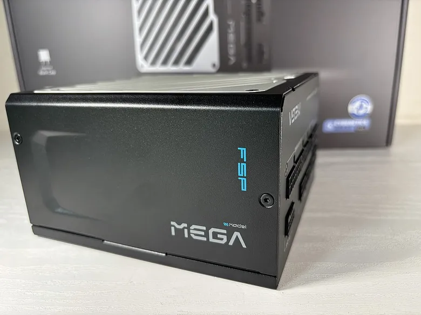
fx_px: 316
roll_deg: +3.0
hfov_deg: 67.3
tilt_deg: -18.2
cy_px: 158
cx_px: 210
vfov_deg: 53.1
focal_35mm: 26
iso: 125
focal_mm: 5.96
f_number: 1.6
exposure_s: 1/121
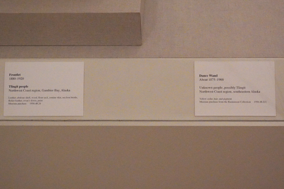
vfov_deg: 31.9
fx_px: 331
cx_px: 142
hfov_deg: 46.4
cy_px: 94
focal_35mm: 42
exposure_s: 1/100
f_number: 5.6
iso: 12800
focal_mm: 42
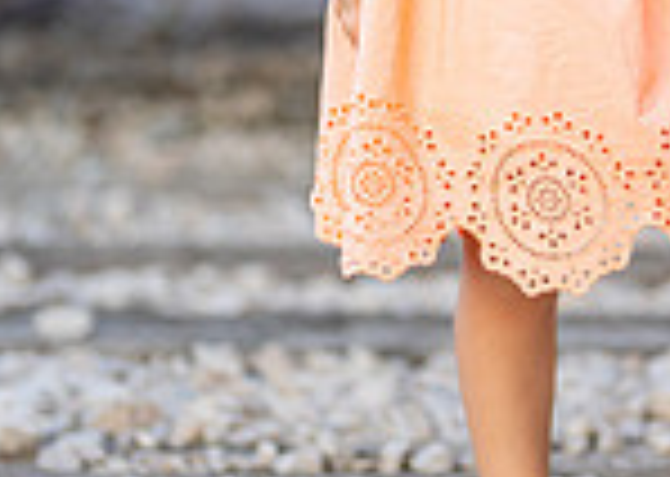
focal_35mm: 220
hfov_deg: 9.1
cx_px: 597
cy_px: -36
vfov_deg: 6.5
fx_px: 4181
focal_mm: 50
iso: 160
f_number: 1.2
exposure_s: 1/800
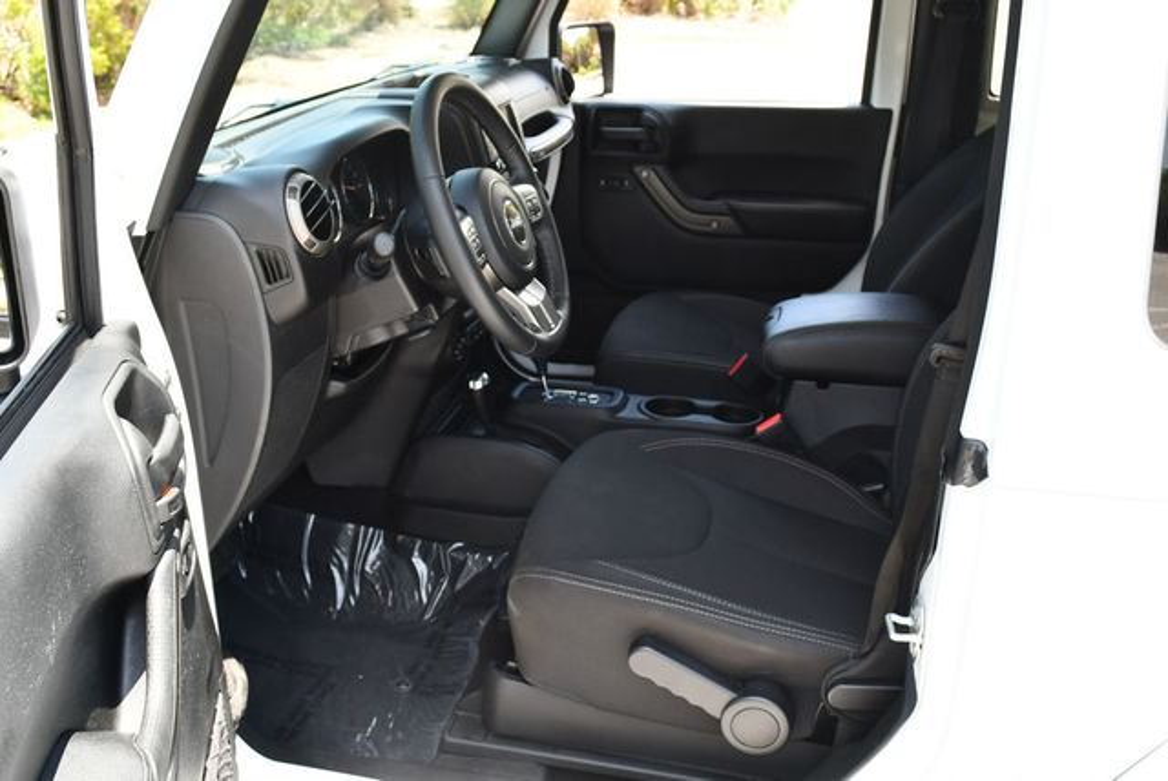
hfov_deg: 53.1
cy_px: 390
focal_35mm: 36
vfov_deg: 36.9
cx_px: 584
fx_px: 1169
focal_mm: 18
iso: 400
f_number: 5.6
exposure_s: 1/250
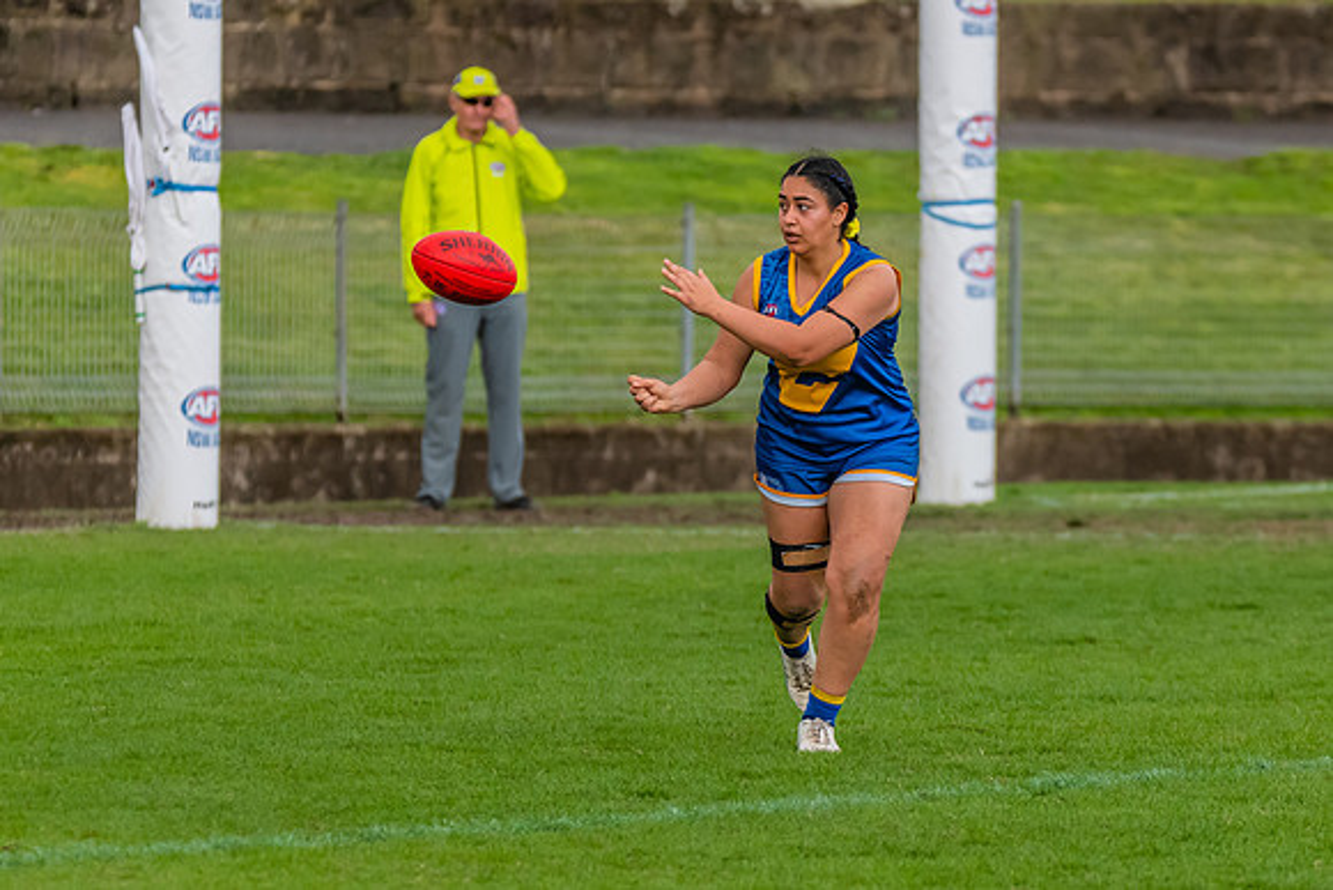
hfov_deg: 4.3
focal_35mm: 480
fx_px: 17779
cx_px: 831
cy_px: 430
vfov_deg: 2.9
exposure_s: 1/1600
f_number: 5.6
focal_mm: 280
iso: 1600
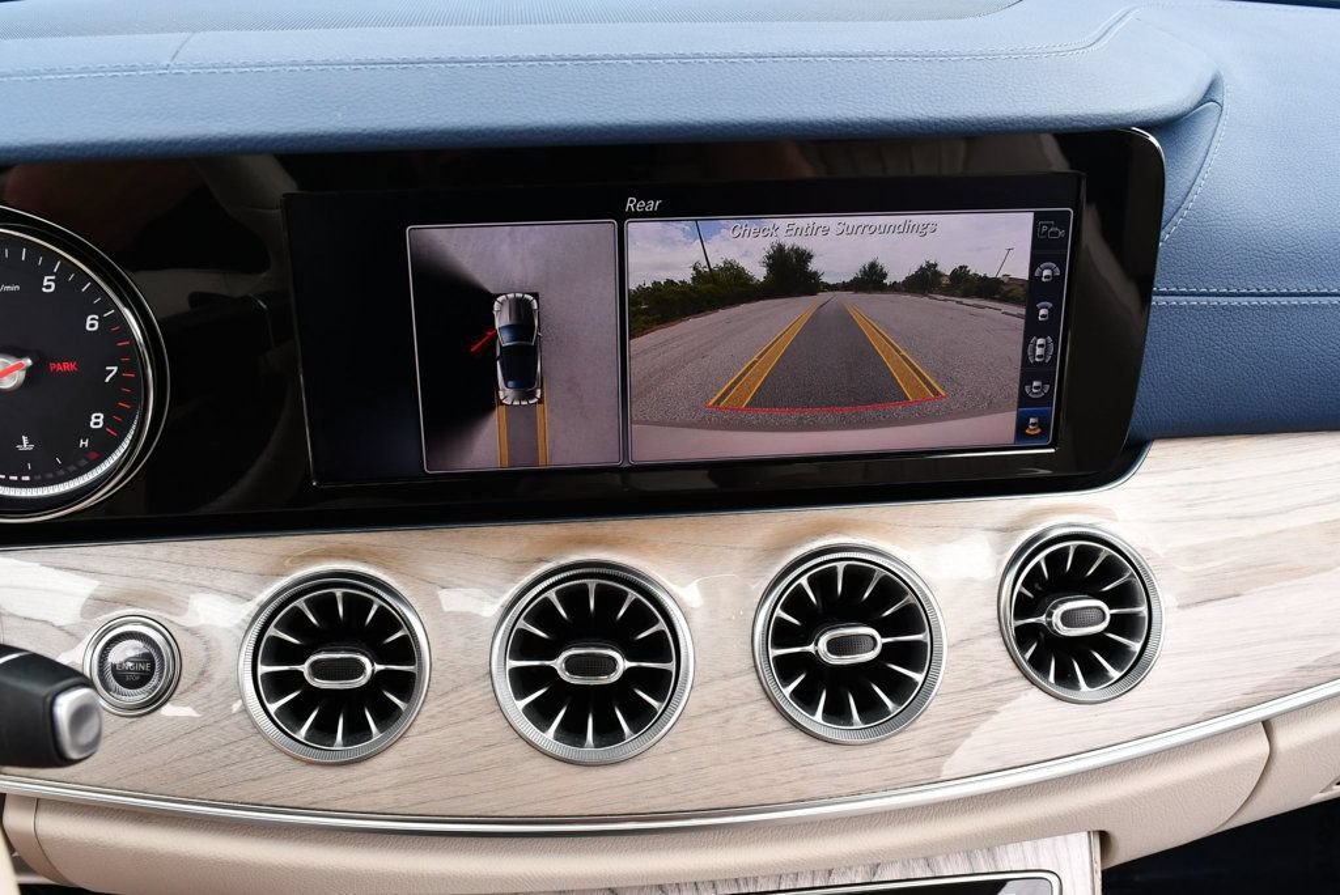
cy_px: 448
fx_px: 1341
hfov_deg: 53.1
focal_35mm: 36
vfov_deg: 36.9
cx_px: 670
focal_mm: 18
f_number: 5.6
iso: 220
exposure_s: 1/250
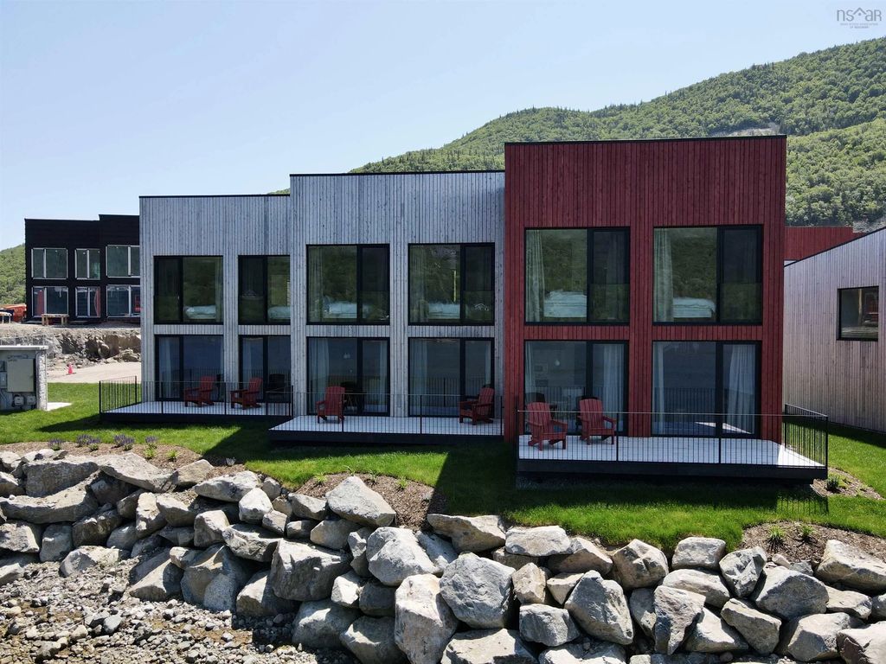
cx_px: 443
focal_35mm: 24
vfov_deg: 56.8
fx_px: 614
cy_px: 332
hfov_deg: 71.6
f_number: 2.8
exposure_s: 1/350
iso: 100
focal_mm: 4.5
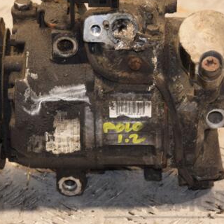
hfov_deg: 8.1
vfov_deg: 8.1
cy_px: 108
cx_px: 89
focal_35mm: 215
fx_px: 1574
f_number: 5.6
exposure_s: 1/80
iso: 800
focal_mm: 90
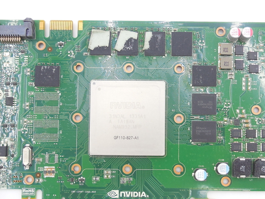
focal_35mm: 49
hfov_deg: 38.6
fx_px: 375
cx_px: 170
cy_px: 125
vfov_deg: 29.6
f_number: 3.1
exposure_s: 1/60
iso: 125
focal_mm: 4.5
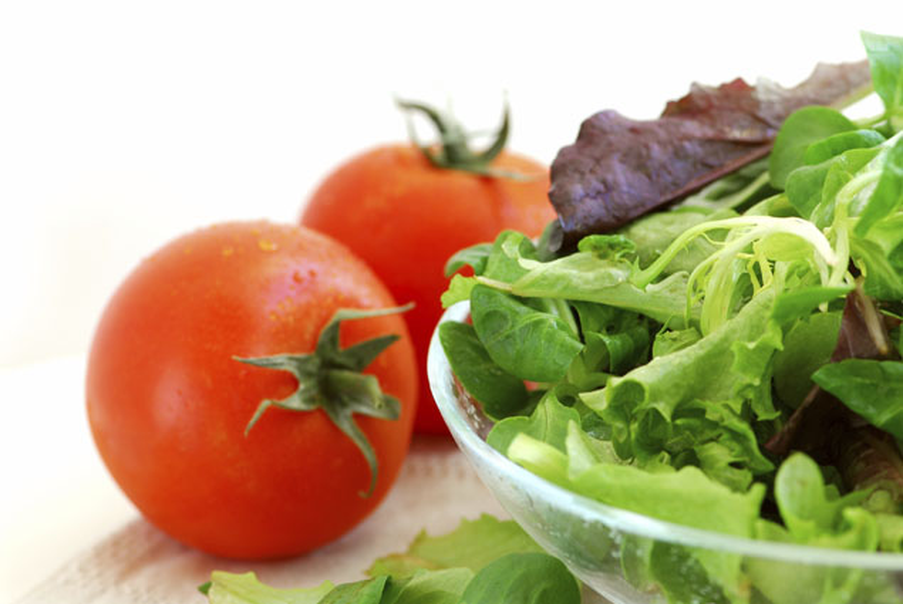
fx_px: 3955
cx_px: 452
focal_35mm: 158
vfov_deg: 8.7
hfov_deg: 13.0
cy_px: 302
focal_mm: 105
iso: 125
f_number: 6.3
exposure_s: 1/20
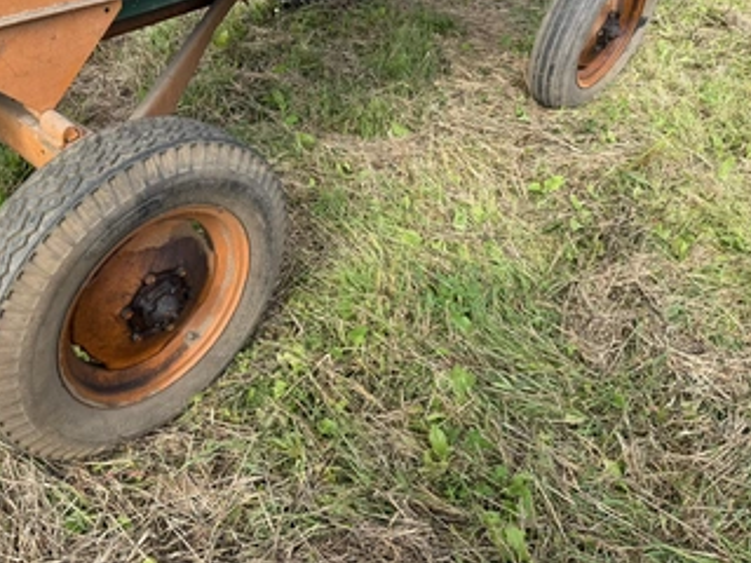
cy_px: 213
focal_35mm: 30
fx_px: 651
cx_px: 291
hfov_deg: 59.3
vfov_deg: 46.4
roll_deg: -1.6
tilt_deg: -36.7
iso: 80
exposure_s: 1/1060
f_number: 1.78
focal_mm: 6.76
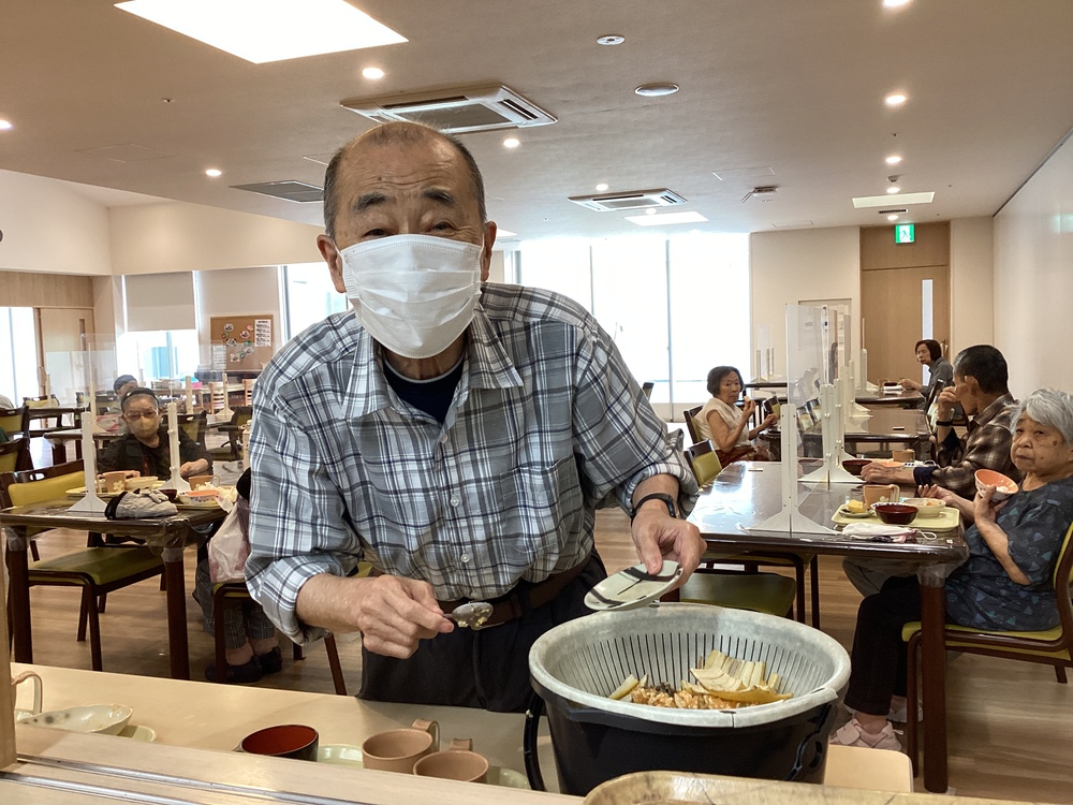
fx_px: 961
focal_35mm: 31
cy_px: 402
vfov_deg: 45.4
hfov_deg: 58.4
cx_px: 536
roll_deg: +3.7
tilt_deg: -3.5
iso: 80
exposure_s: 1/60
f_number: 2.4
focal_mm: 3.3
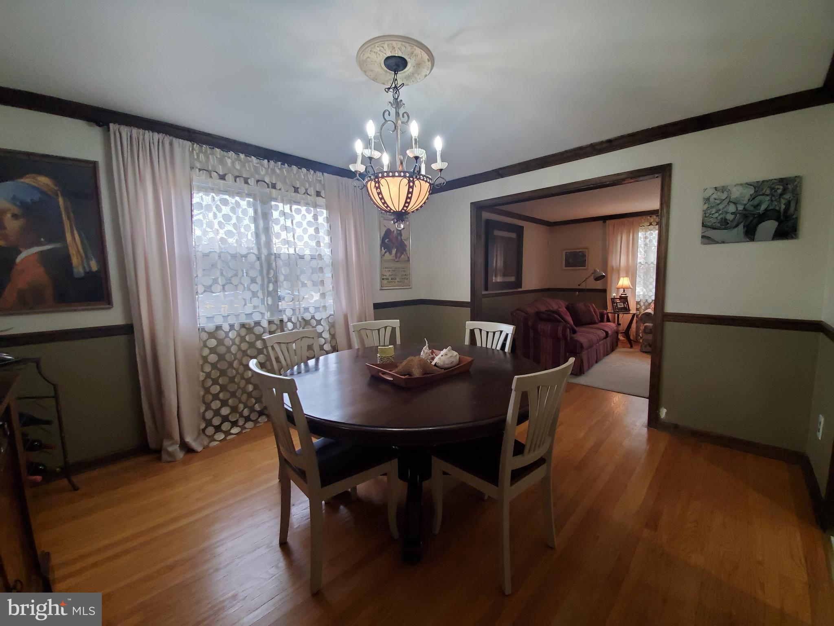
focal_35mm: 13
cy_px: 313
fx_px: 313
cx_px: 417
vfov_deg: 89.9
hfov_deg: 106.2
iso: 400
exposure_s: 1/59
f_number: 2.2
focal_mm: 1.8
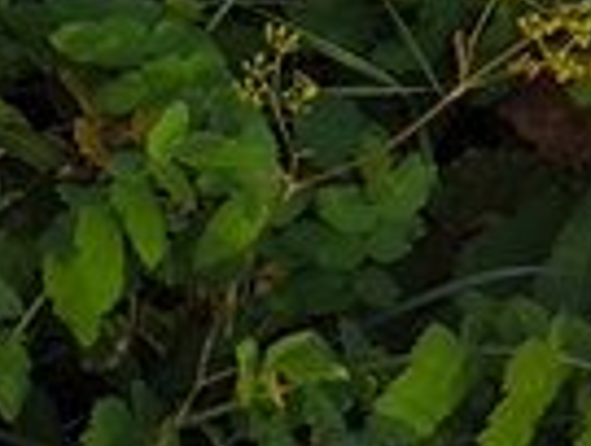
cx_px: -1027
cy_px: 83
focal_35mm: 295
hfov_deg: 6.3
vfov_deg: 5.1
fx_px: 5050
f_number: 1.7
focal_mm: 4.71
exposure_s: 1/877
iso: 50
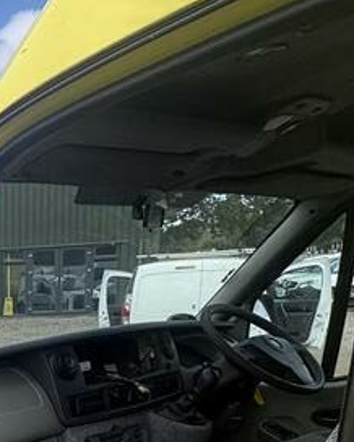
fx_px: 589
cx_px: -149
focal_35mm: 45
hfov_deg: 26.3
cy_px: 401
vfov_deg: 38.2
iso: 40
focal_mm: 2.22
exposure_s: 1/610
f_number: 2.2
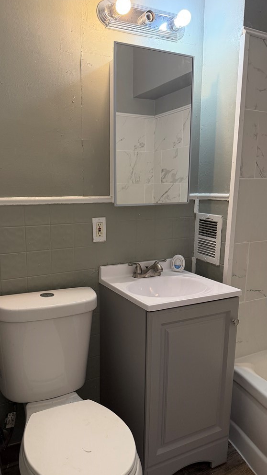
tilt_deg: -10.1
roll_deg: +0.7
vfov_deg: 69.9
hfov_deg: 42.6
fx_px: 340
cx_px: 100
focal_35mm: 27
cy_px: 240
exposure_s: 1/120
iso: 320
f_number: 1.78
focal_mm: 6.76
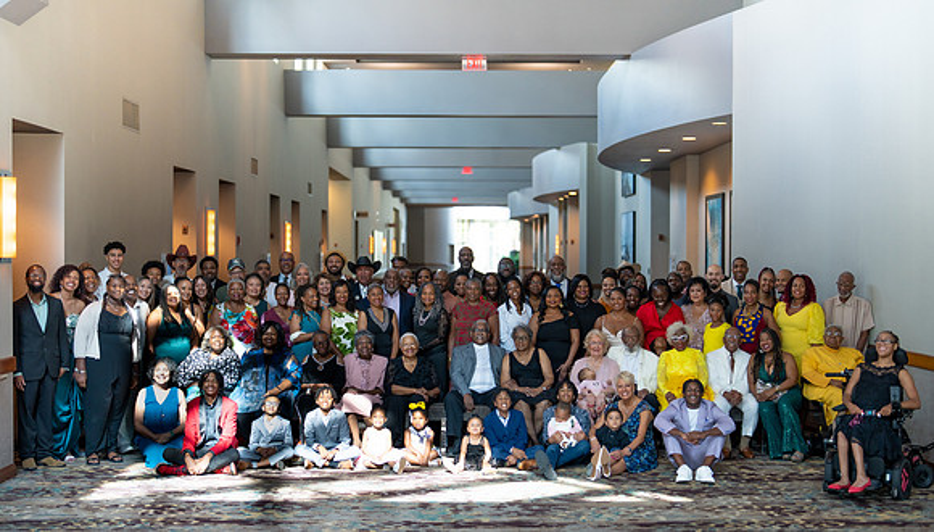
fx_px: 1403
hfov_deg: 36.8
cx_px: 466
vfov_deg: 21.5
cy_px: 278
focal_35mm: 56
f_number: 1.2
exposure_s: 1/400
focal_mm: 50
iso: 160
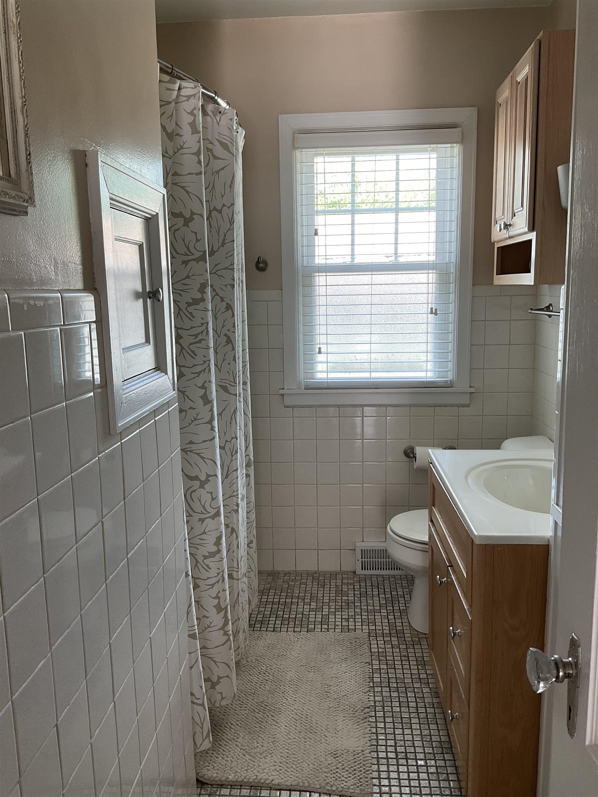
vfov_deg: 61.7
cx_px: 299
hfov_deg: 48.2
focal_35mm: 29
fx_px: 668
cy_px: 398
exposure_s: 1/60
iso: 40
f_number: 1.8
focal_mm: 3
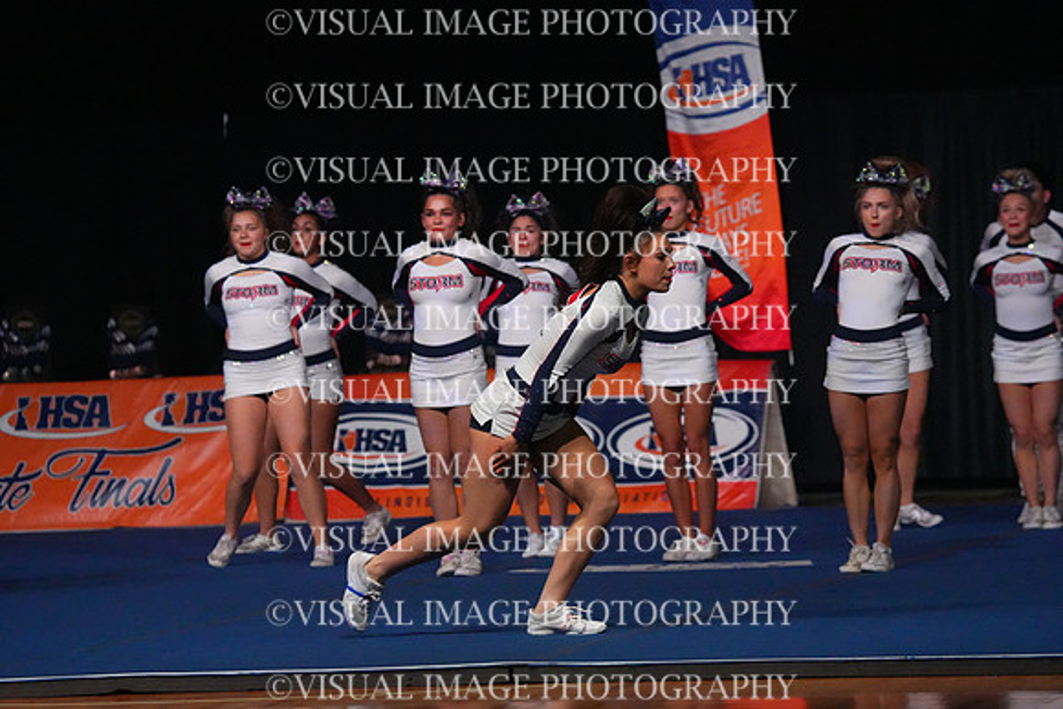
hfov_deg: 10.8
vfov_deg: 7.2
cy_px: 354
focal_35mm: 190
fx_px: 5611
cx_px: 532
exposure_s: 1/1250
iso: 16000
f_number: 5.6
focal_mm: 190
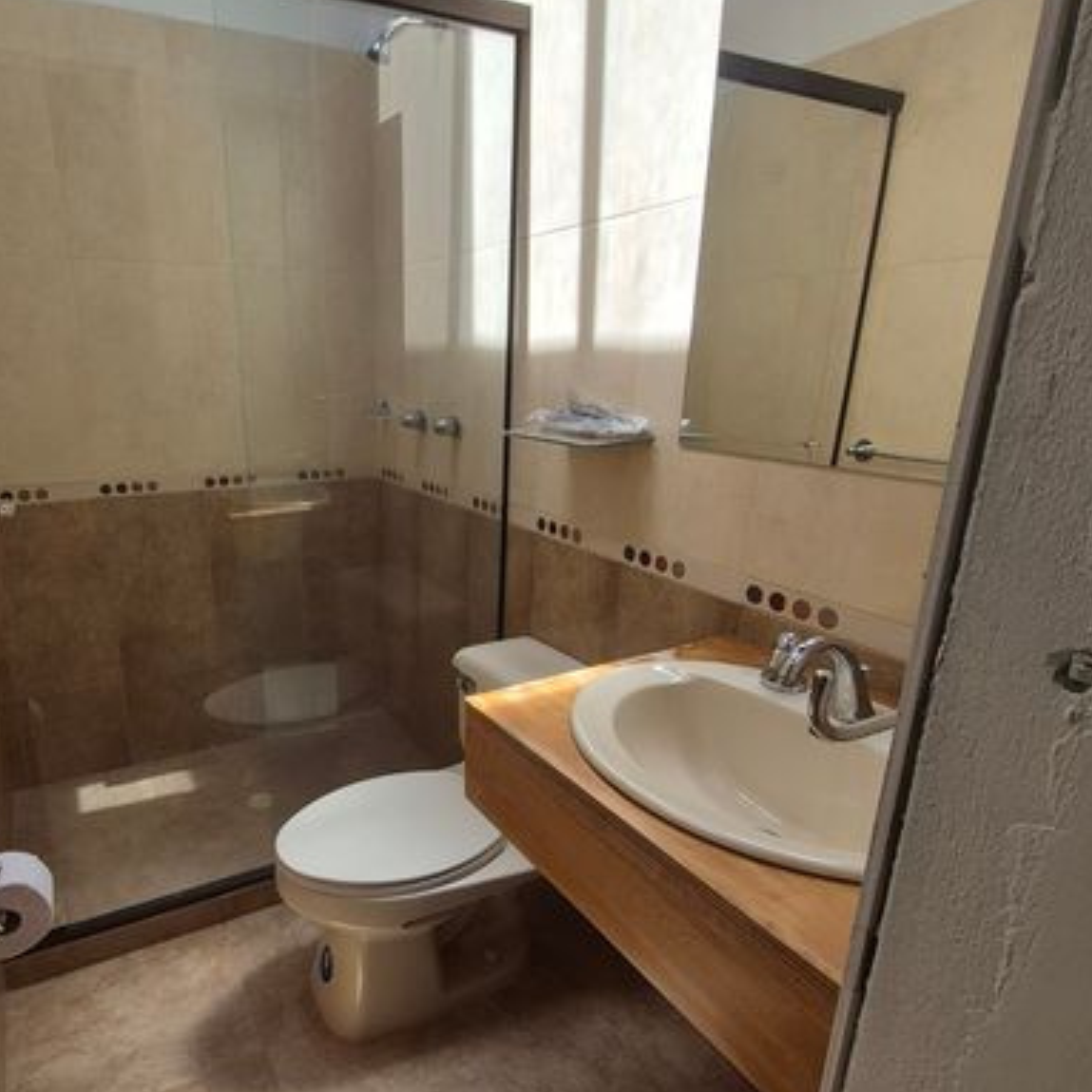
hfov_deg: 73.8
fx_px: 714
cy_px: 594
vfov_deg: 74.7
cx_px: 422
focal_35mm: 20
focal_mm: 1.74
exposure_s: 1/536
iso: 50
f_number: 2.2
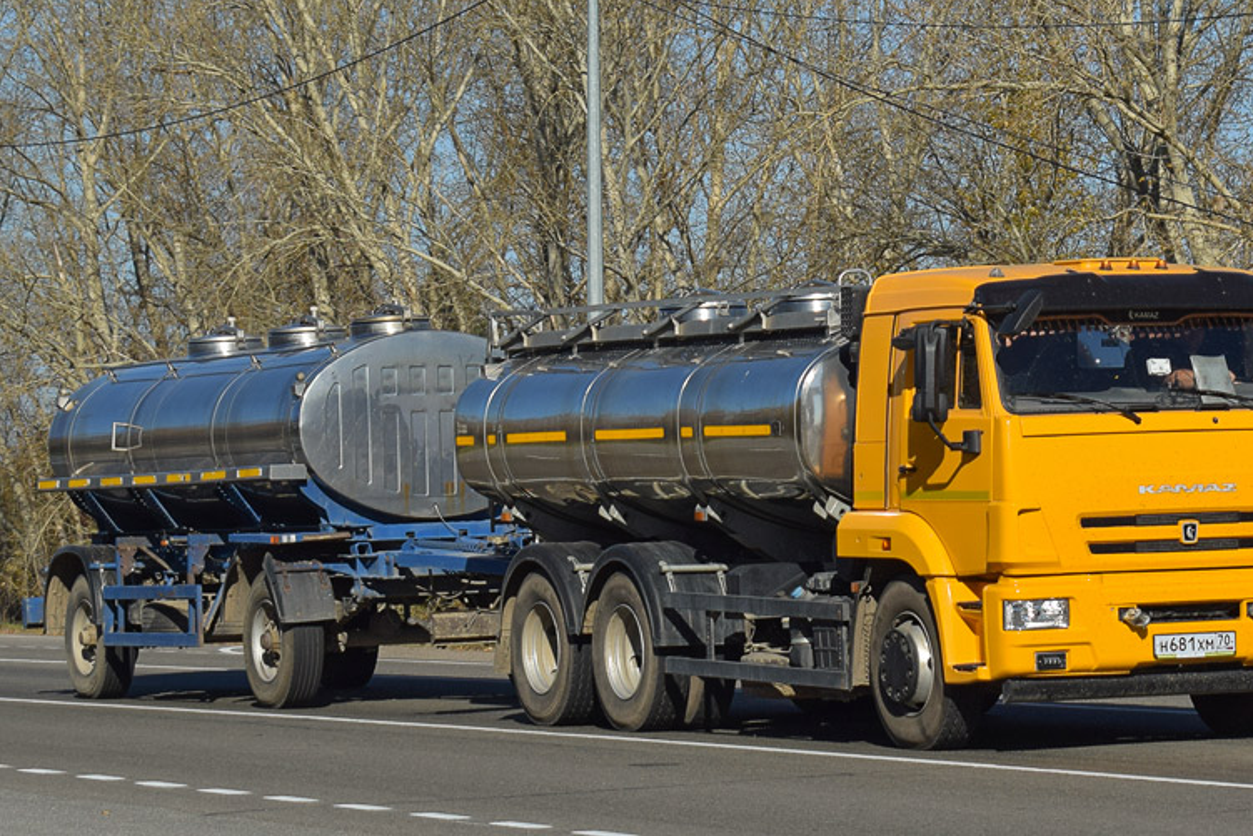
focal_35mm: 132
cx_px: 828
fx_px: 4588
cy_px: 302
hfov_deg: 15.5
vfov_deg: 10.4
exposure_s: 1/1250
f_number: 7.1
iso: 200
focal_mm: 55
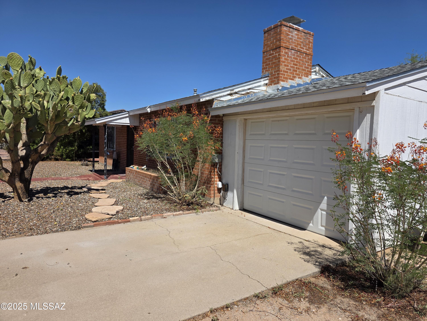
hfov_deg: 73.9
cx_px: 214
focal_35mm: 23
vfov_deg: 58.9
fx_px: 284
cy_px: 160
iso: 80
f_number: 1.7
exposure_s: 1/7944
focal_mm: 6.3
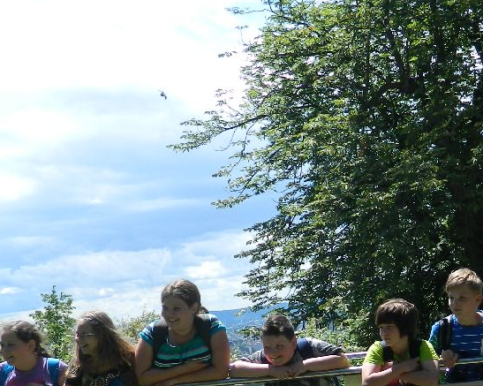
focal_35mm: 83
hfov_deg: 22.5
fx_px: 1186
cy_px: 371
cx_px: 419
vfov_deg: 18.1
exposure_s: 1/640
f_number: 3.2
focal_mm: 5.6
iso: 80
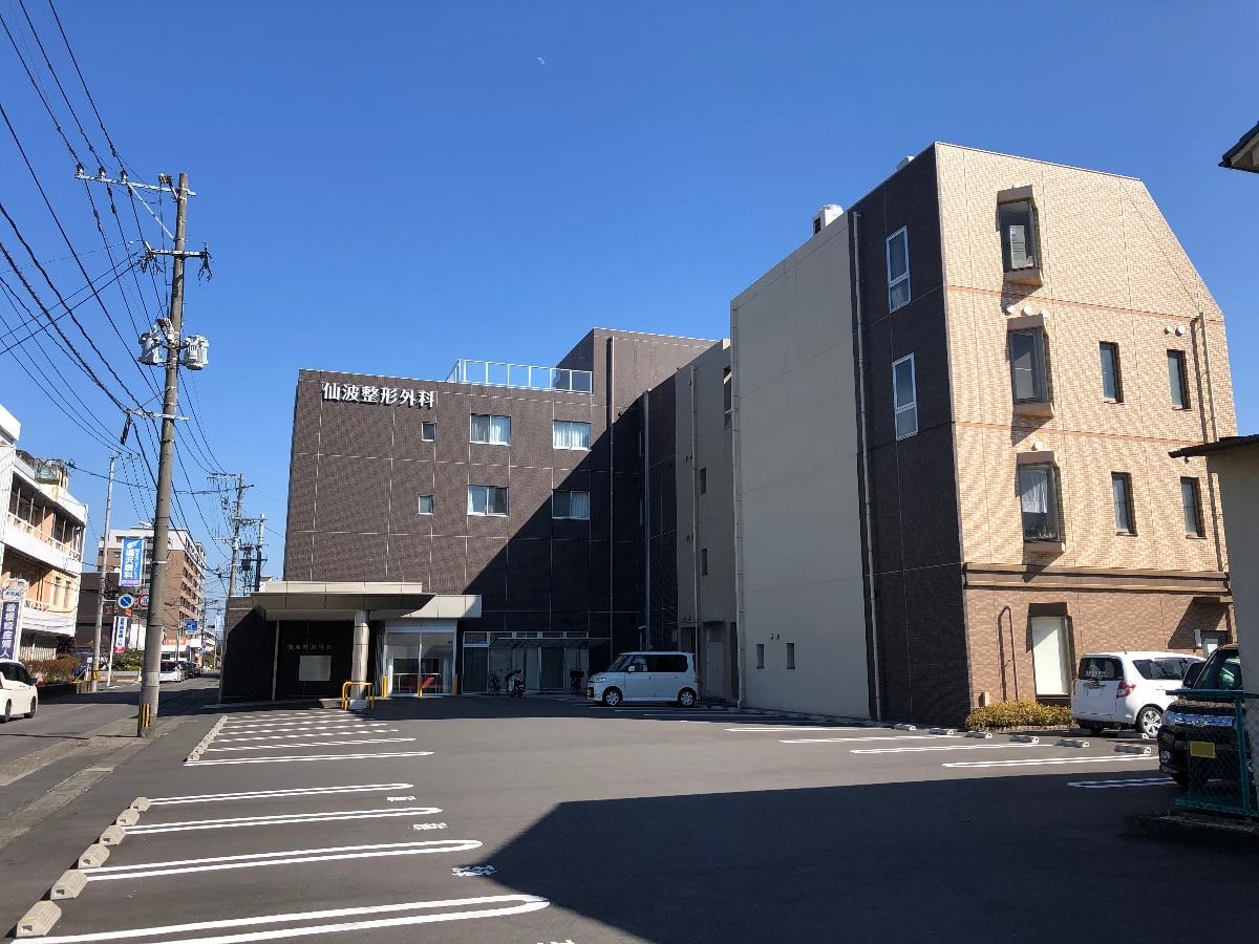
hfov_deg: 63.4
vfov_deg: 49.7
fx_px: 1018
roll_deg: +0.1
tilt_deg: +11.4
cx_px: 630
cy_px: 472
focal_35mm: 28
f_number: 1.8
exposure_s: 1/1621
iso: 20
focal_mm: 3.99
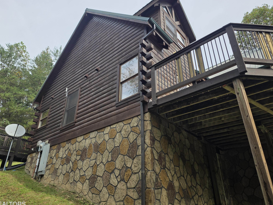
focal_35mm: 25
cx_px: 127
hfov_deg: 69.3
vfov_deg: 54.9
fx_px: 197
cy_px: 103
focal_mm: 6.3
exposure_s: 1/3318
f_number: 1.7
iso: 80
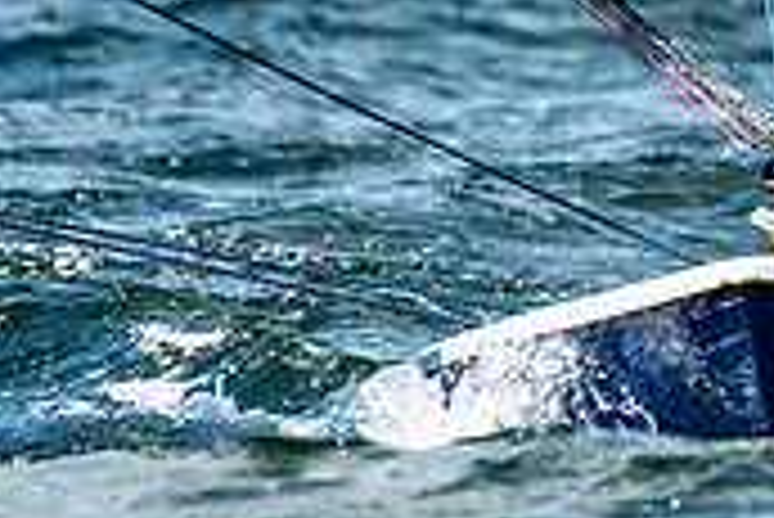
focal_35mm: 1677
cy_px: -145
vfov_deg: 0.8
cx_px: 1252
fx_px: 36085
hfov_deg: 1.2
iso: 320
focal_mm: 300
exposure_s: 1/2500
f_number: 5
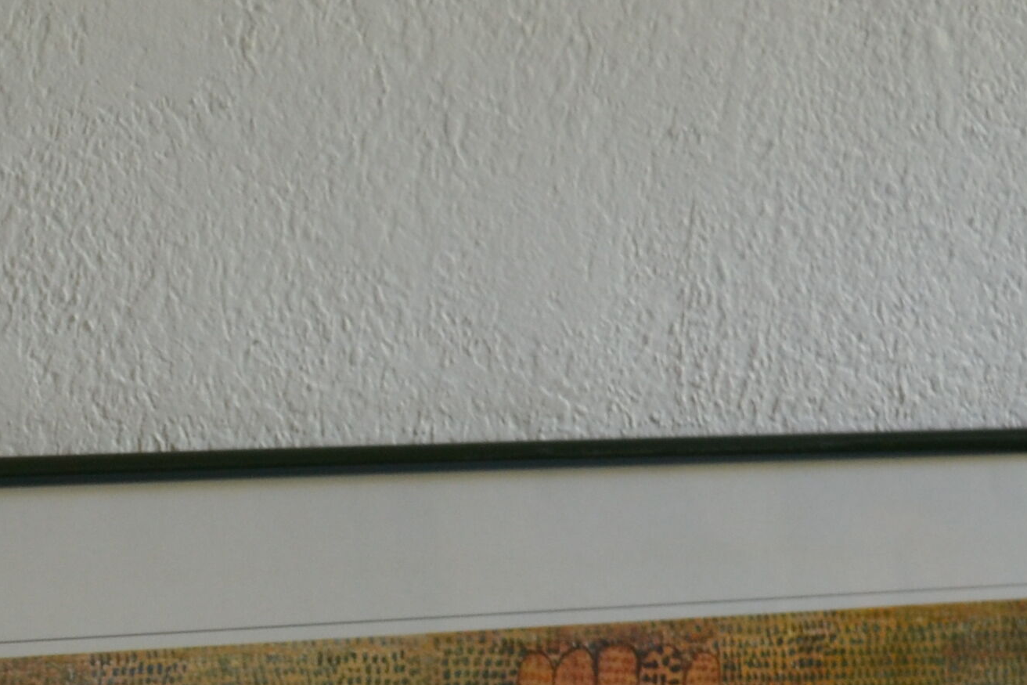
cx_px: -166
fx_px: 4358
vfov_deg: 8.8
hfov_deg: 13.1
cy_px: 1001
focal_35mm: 153
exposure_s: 1/20
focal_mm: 29
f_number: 4.5
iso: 400
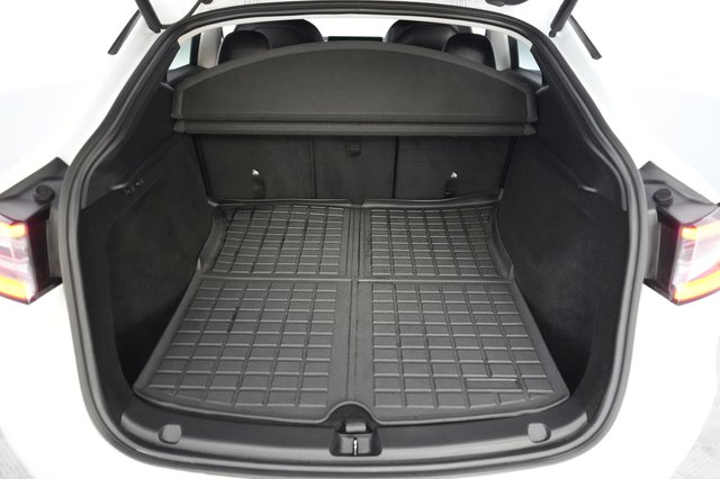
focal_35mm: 26
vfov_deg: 49.5
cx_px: 360
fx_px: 520
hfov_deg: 69.4
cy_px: 240
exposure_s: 1/160
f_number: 2.8
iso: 10000
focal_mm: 26
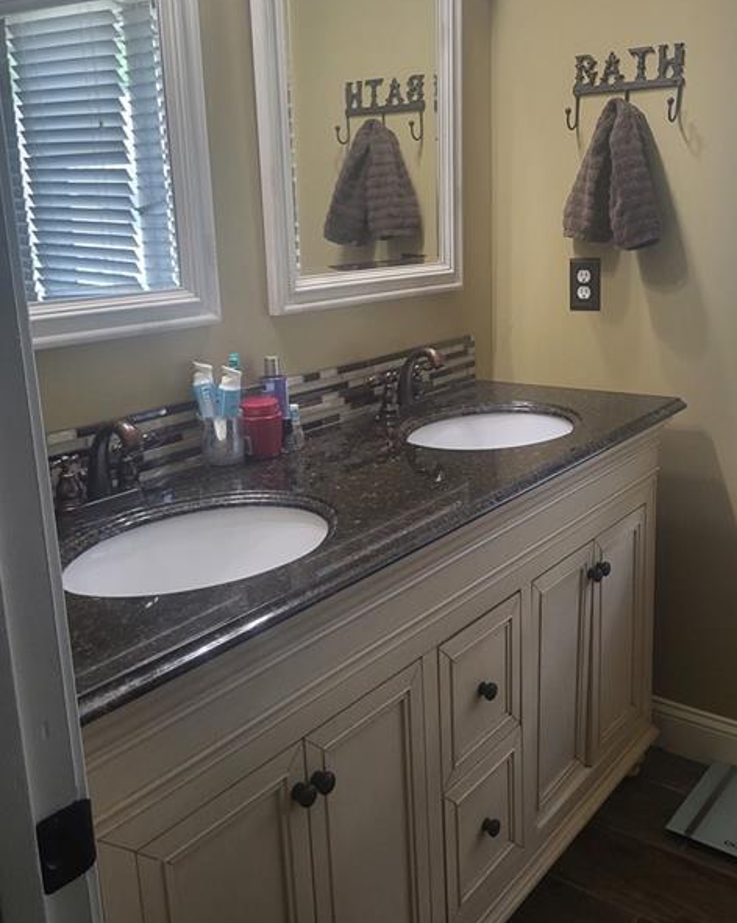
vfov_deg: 54.2
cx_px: 400
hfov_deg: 44.5
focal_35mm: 33
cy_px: 428
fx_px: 901
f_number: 1.8
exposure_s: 1/120
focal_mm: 5.4
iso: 250
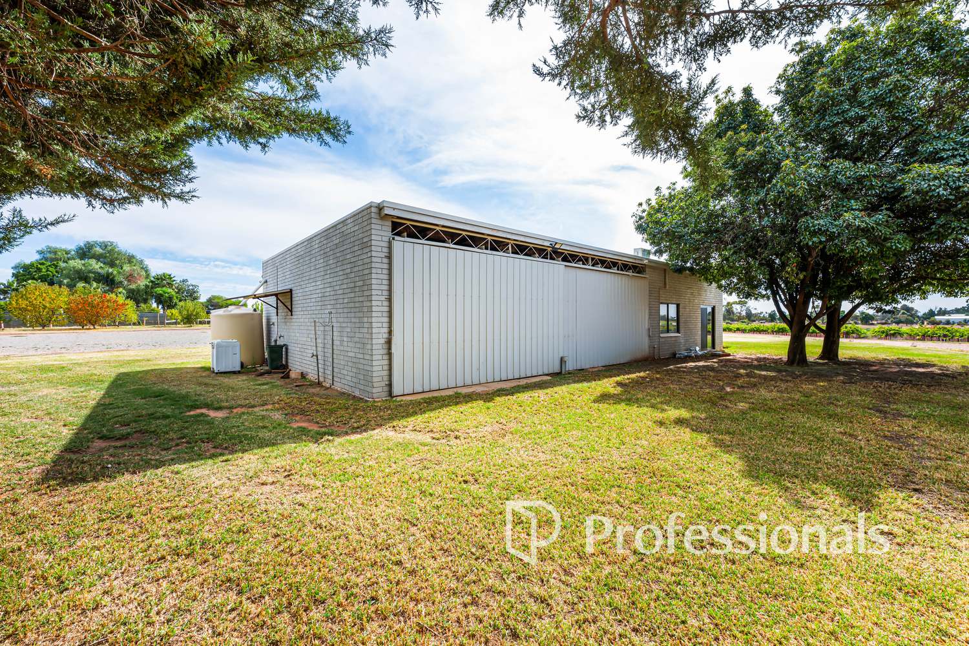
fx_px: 377
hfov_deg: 104.3
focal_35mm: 14
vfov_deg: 81.2
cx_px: 484
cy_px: 323
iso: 100
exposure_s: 1/60
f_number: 8
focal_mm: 14
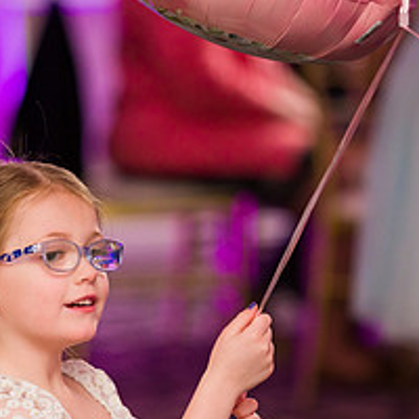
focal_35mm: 382
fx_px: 5231
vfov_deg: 4.6
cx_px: 63
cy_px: 321
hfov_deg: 4.6
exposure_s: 1/200
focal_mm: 155
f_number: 3.2
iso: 1600
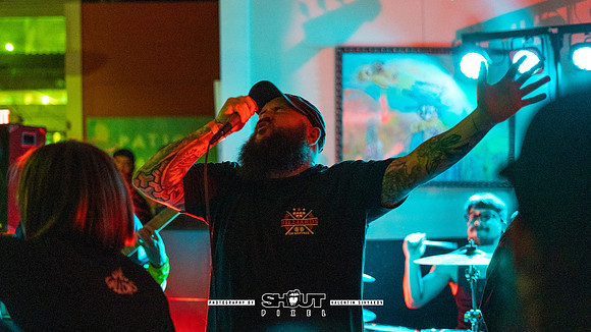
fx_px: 885
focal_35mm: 56
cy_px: 132
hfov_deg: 36.9
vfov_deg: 21.2
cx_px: 278
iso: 3200
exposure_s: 1/160
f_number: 1.8
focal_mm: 50
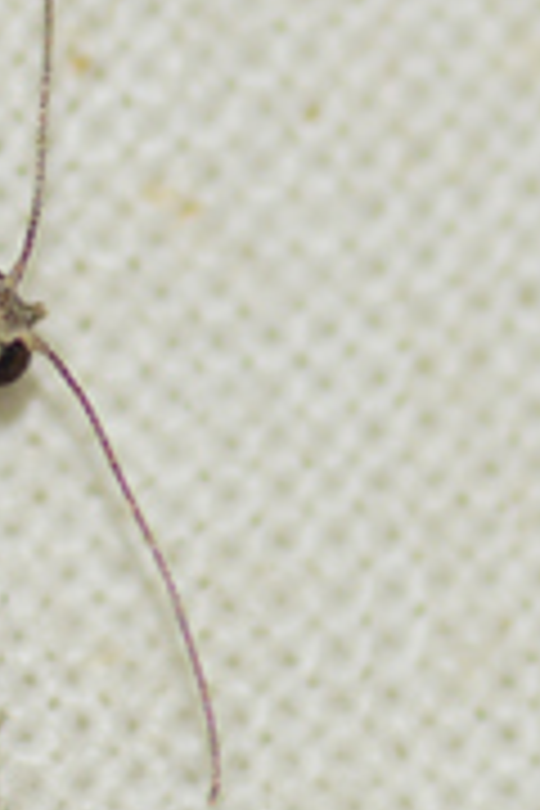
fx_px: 12014
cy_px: 410
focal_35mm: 534
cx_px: -320
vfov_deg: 3.9
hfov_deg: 2.6
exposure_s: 1/200
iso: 100
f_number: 7.1
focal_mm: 100
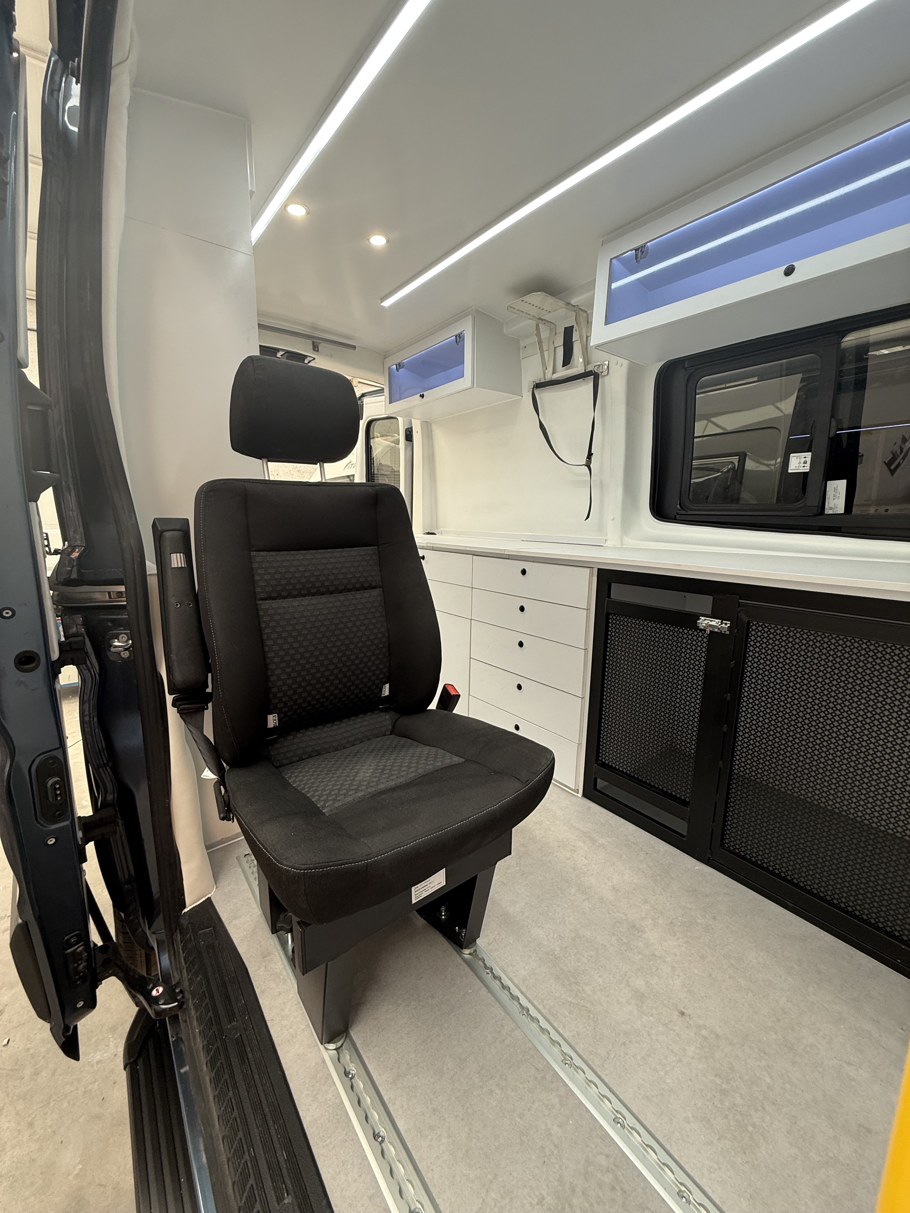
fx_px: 491
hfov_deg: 85.7
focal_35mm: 14
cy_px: 606
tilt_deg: -9.8
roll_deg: +1.0
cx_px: 455
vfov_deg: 102.1
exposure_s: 1/99
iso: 100
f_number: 2.2
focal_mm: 2.22
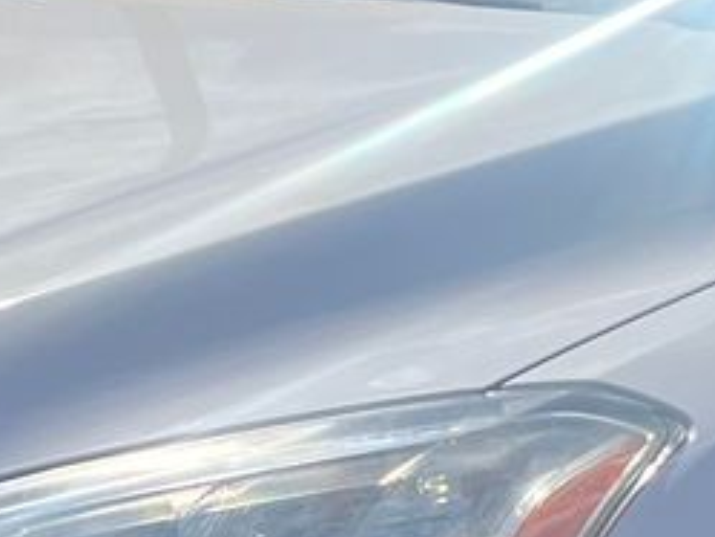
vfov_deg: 8.8
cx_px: 459
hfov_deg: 11.8
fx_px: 3451
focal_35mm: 167
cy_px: 540
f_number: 1.6
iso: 50
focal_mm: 5.1
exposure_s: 1/5556
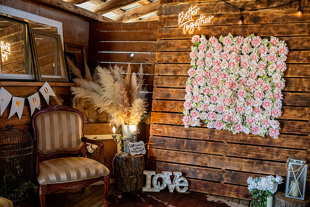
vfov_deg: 37.9
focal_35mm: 35
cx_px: 155
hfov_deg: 54.4
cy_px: 104
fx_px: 301
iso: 6400
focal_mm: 35
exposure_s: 1/320
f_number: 3.5
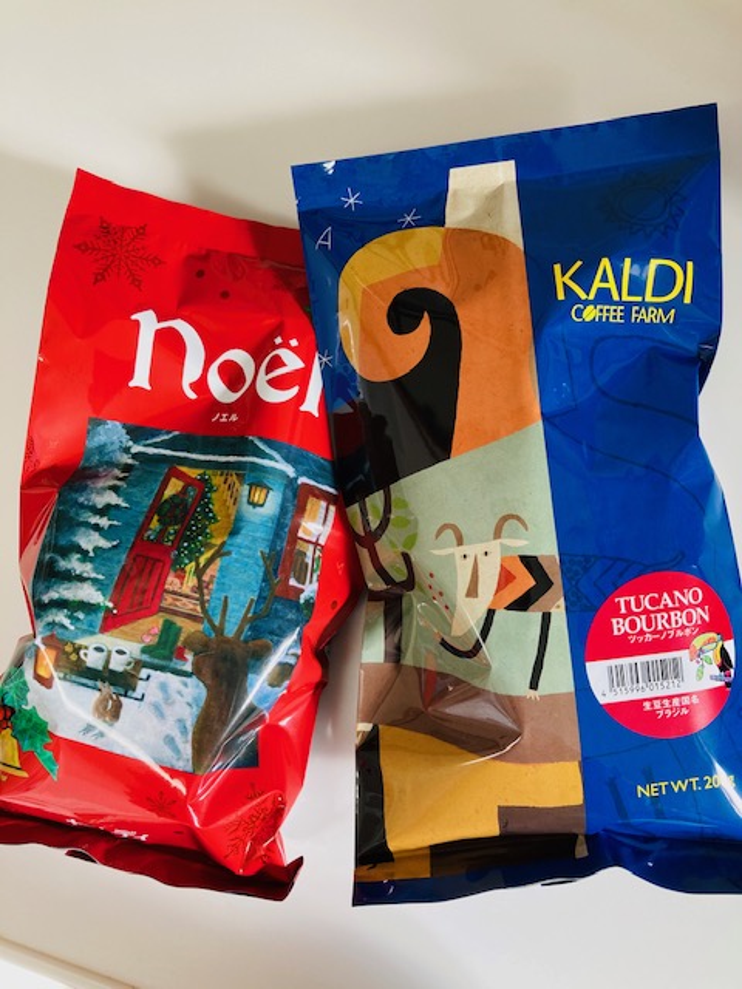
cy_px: 494
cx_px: 371
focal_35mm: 28
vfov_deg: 63.4
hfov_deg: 49.7
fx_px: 800
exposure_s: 1/50
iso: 64
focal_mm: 3.99
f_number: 1.8
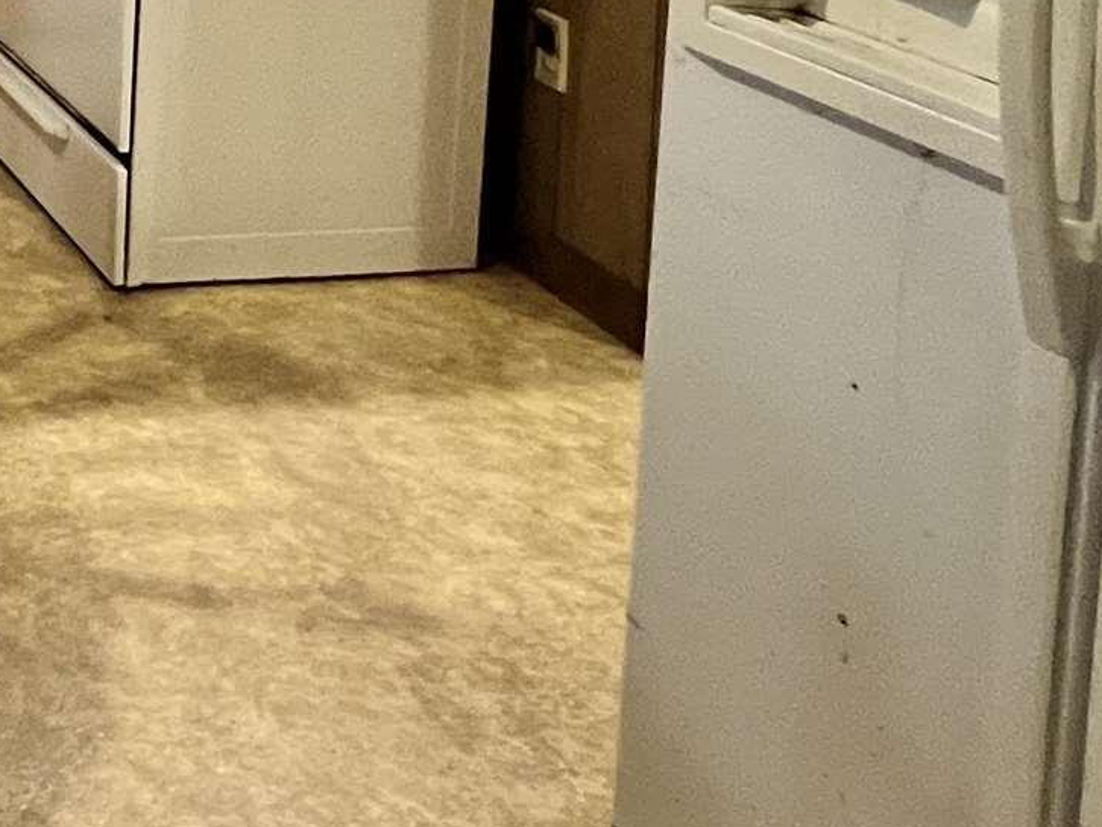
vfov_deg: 21.9
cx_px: -408
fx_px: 1752
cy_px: -426
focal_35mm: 55
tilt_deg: -4.6
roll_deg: +0.2
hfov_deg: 27.6
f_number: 1.8
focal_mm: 1.57
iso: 500
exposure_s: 1/60
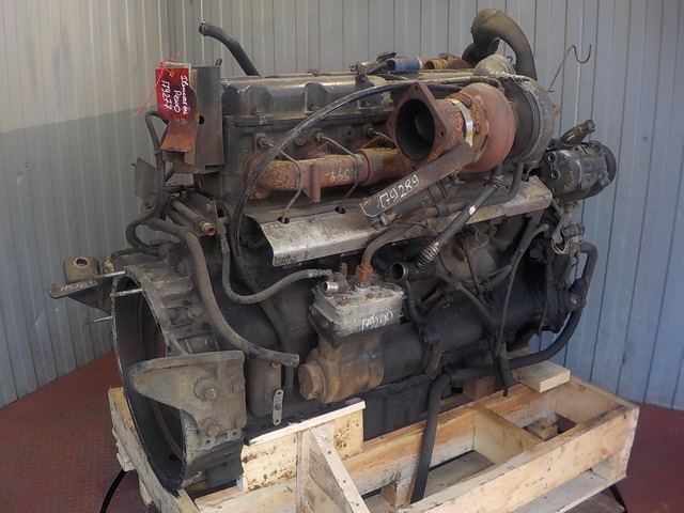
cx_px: 342
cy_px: 256
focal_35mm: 30
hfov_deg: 60.0
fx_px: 593
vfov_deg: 46.8
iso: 125
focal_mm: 4.1
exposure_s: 1/40
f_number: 3.3
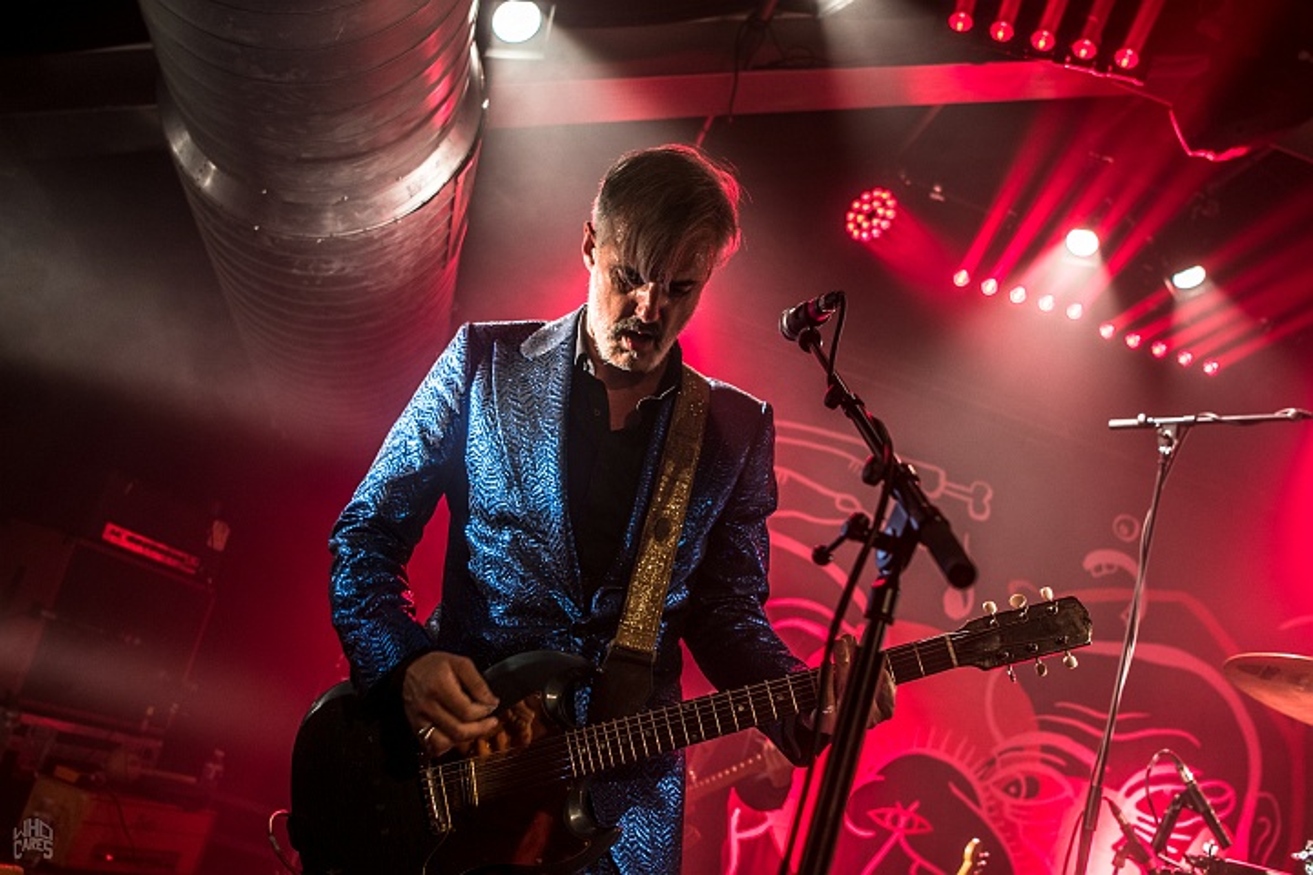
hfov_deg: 53.1
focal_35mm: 36
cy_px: 438
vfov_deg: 36.9
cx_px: 656
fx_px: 1313
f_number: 2.8
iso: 400
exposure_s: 1/100
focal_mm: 24
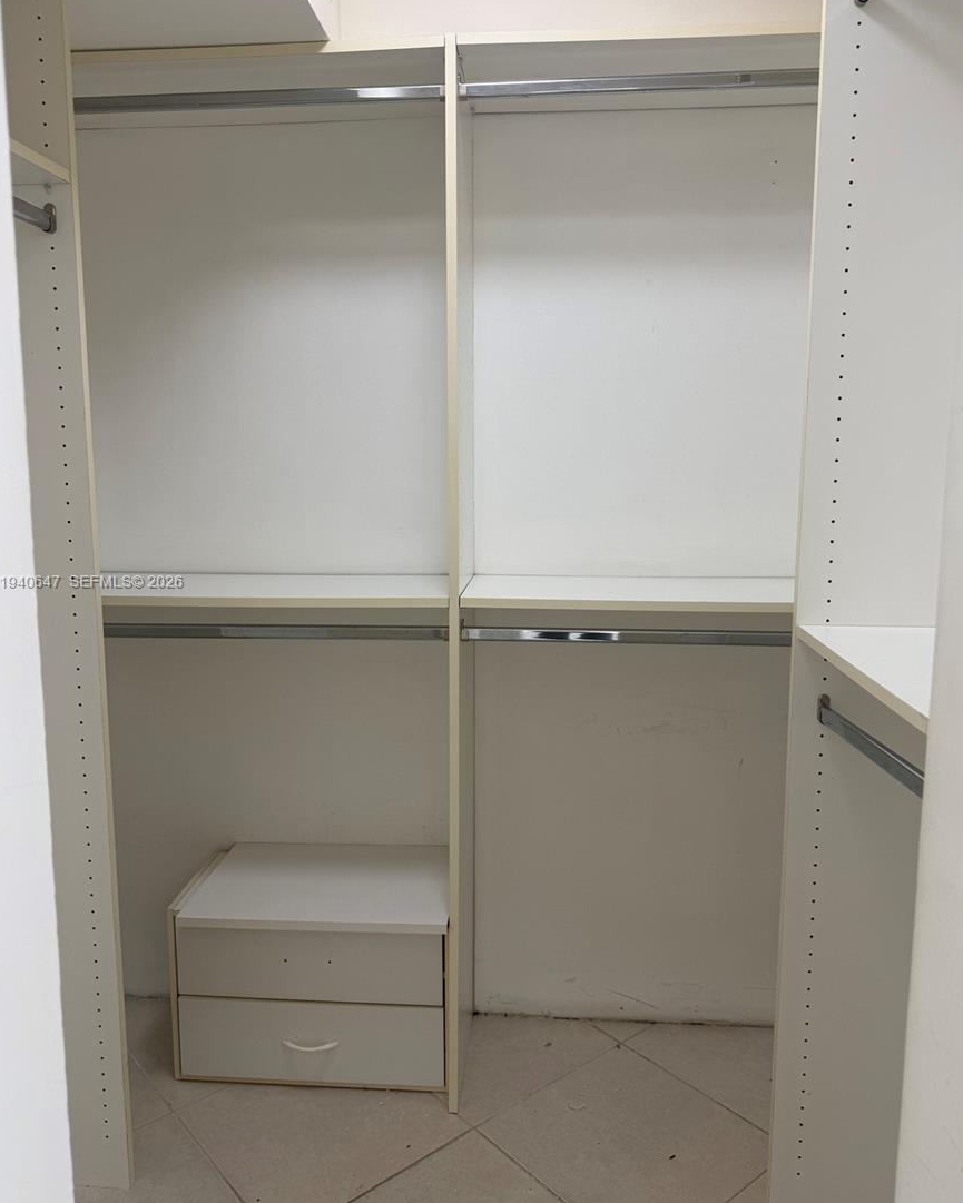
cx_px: 478
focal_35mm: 26
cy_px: 583
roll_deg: -0.4
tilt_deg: -7.4
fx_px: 926
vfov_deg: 66.0
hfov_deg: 54.9
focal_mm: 6.76
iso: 80
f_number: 1.78
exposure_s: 1/120
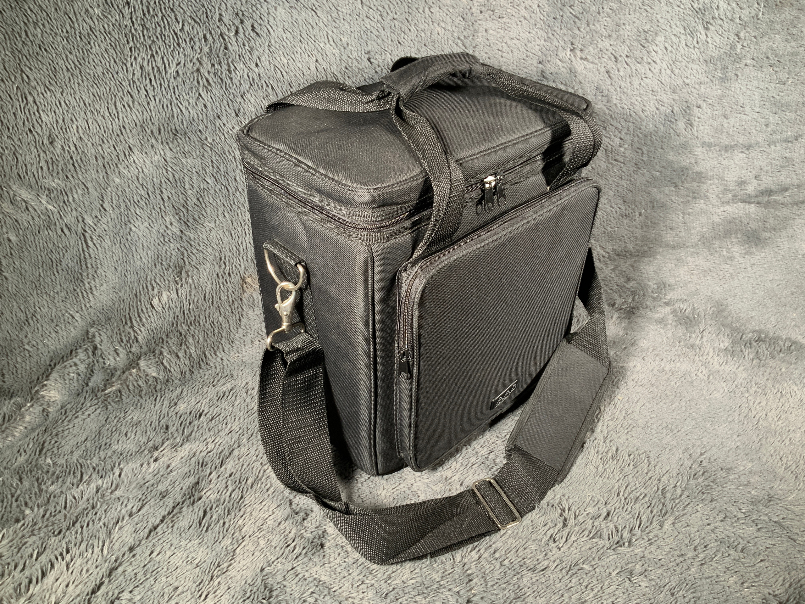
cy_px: 302
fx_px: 674
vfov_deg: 48.2
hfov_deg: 61.7
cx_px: 402
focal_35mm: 29
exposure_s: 1/50
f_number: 1.8
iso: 64
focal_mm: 3
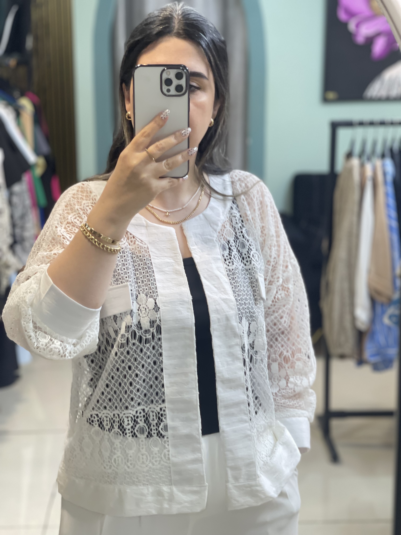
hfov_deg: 22.9
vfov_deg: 30.3
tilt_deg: -9.5
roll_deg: -0.1
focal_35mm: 64
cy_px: 268
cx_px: 200
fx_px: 989
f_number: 2.2
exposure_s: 1/100
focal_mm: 7.5
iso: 160
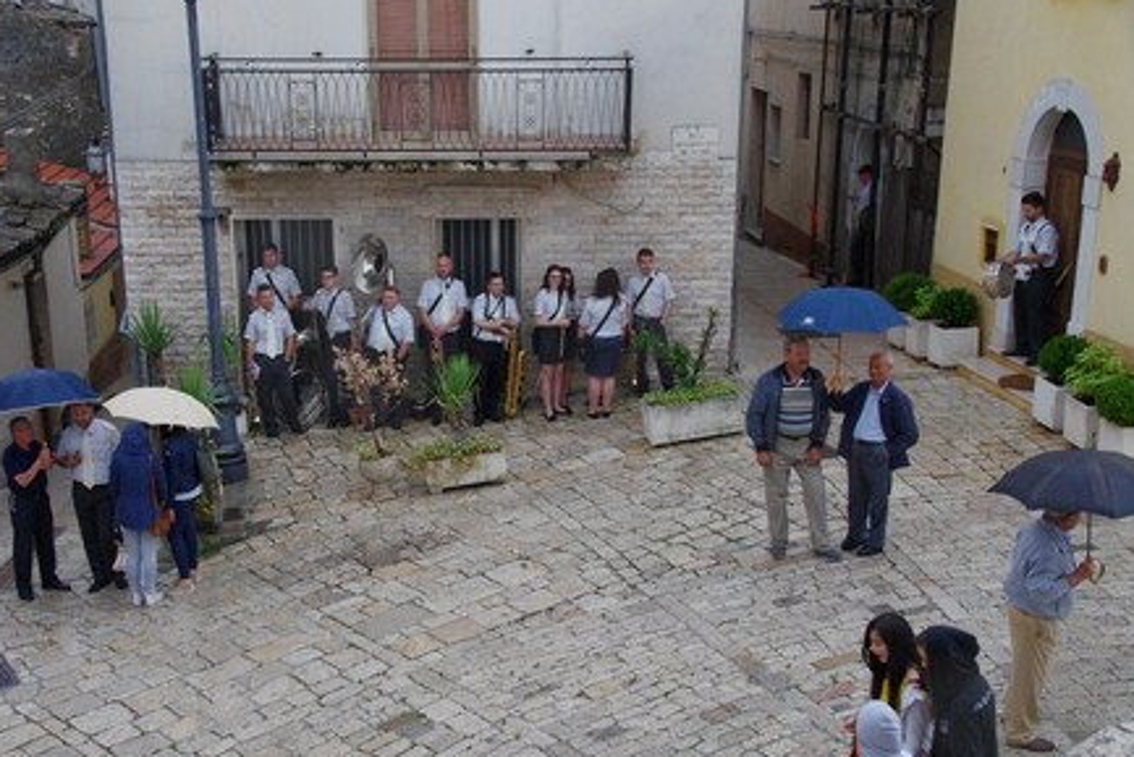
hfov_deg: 43.5
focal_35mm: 45
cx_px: 500
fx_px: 1418
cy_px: 426
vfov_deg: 29.9
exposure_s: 1/160
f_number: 6.3
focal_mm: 26
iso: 3200
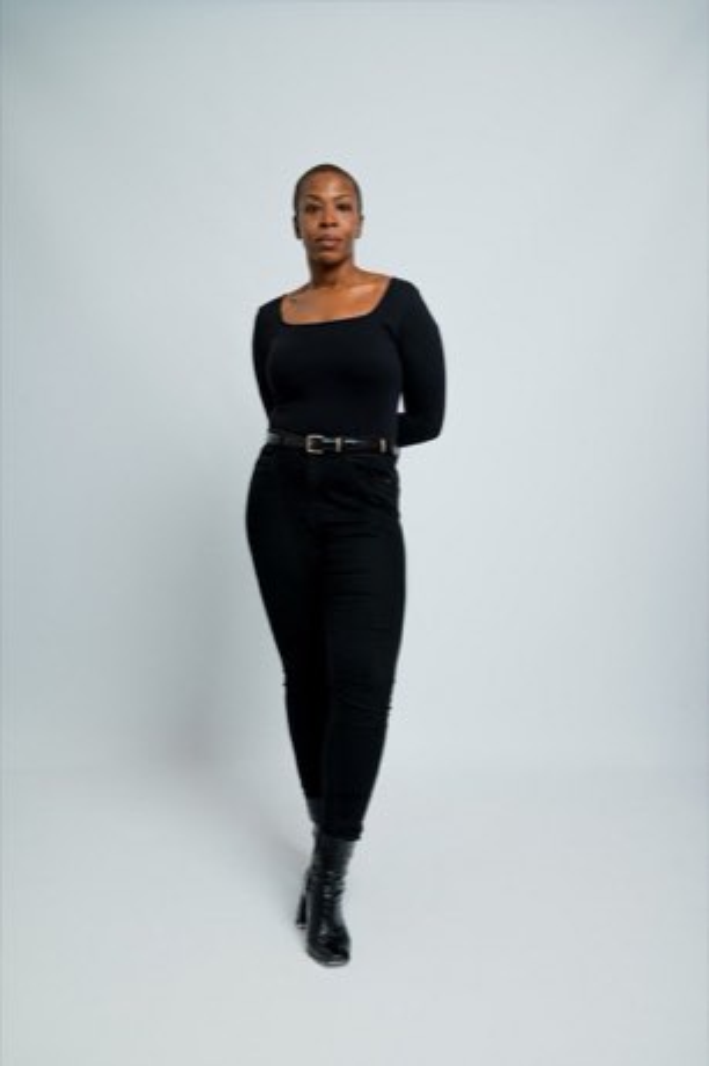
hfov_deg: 38.3
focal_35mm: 34
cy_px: 533
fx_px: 1021
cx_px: 354
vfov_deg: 55.1
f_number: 7.1
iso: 640
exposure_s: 1/125
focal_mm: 34.5
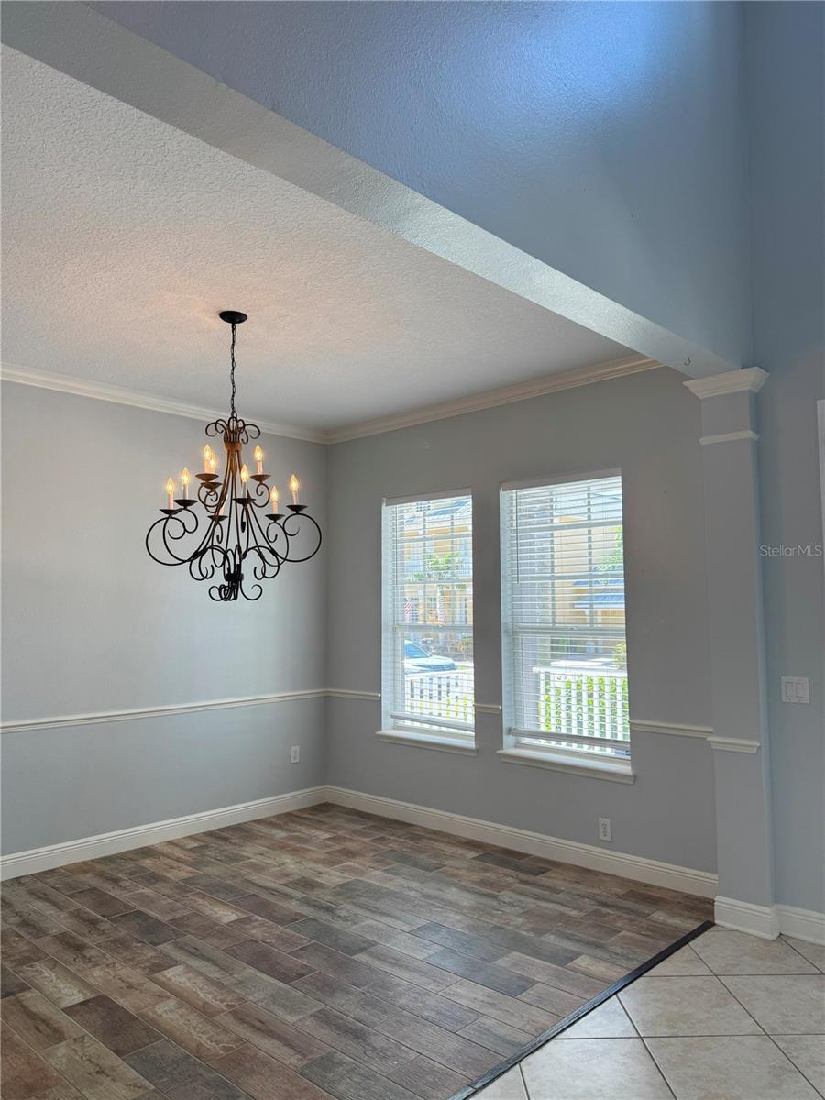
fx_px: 763
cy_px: 550
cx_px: 412
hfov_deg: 56.8
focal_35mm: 24
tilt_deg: +4.3
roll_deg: +0.3
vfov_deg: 71.6
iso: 64
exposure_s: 1/184
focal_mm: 6.76
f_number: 1.78
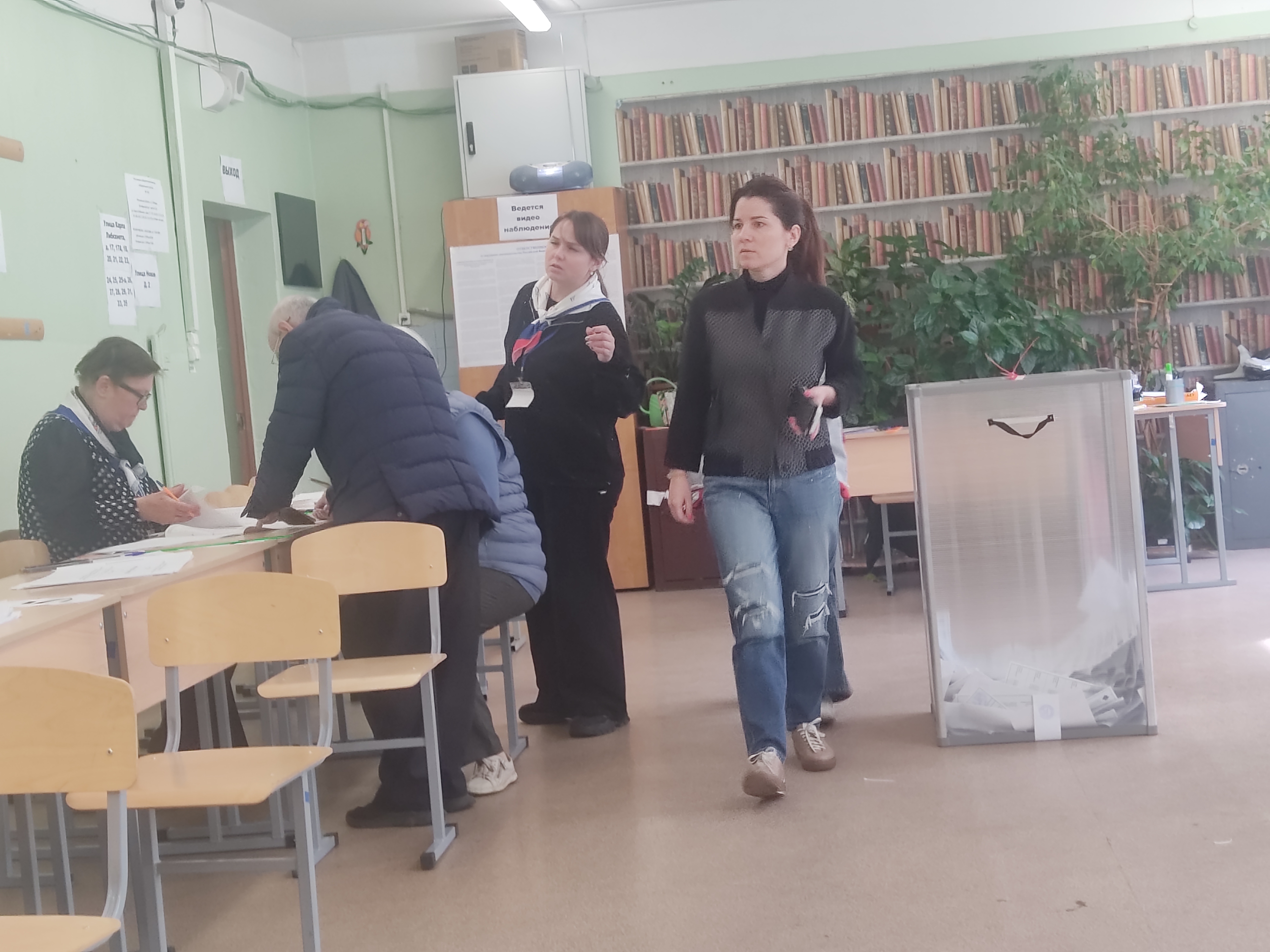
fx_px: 954
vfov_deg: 53.1
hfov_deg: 67.3
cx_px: 635
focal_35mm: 26
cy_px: 476
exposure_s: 1/33
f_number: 1.79
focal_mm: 4.74
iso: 252
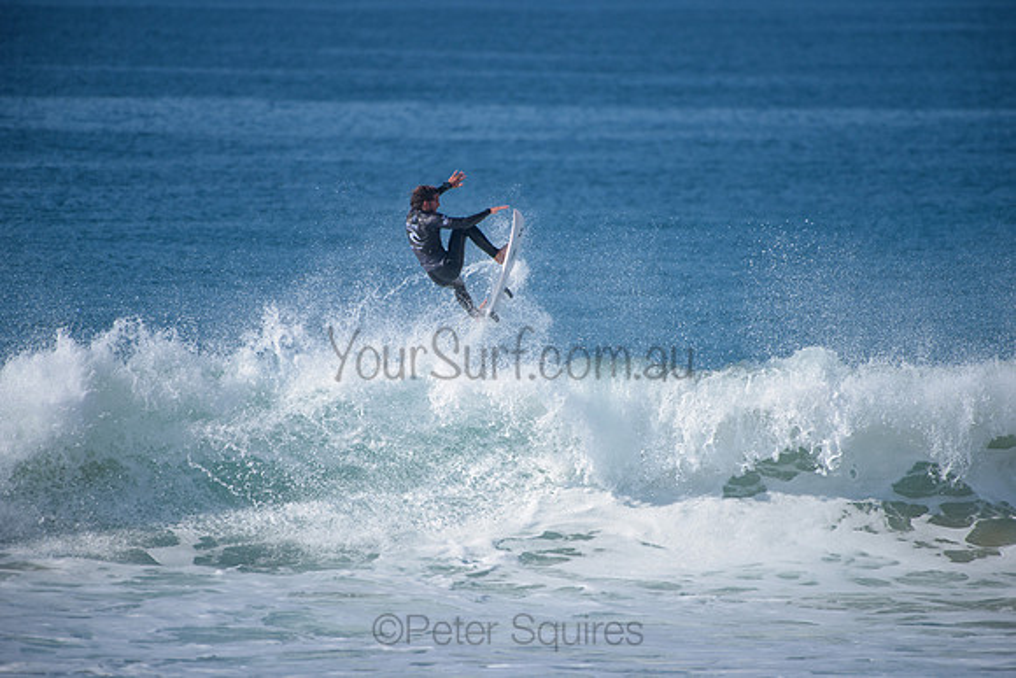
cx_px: 508
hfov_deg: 4.1
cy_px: 339
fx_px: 14114
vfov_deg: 2.8
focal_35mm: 500
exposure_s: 1/2000
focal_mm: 500
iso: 200
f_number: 5.6
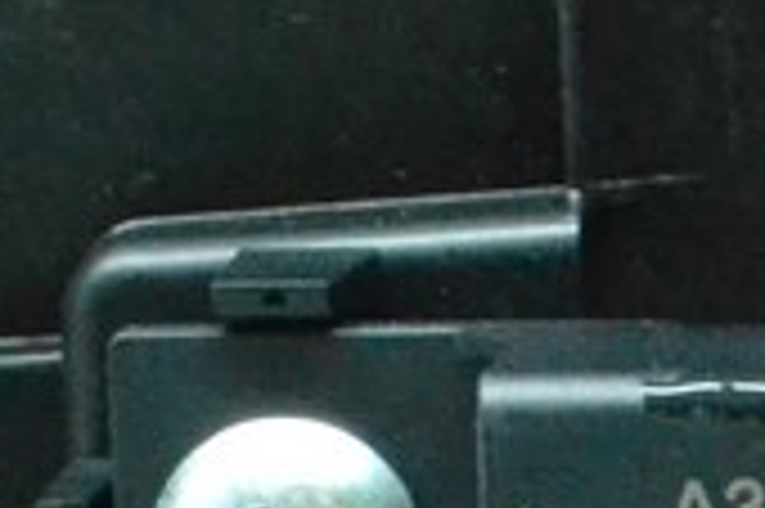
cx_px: 1809
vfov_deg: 3.4
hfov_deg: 5.0
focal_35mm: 398
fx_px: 8449
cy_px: 524
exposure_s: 1/50
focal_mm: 44
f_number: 13
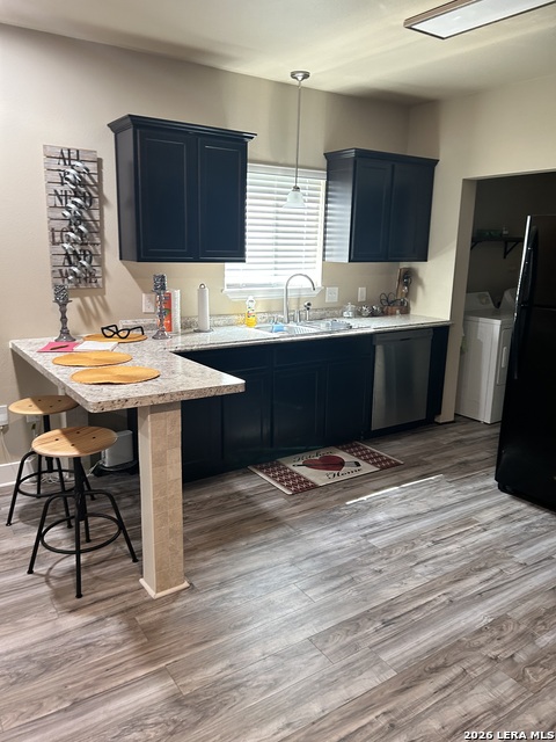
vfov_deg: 67.3
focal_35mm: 26
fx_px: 557
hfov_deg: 53.1
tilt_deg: -11.3
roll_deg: -0.7
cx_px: 278
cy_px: 371
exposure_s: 1/60
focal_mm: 5.7
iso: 160
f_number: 1.5
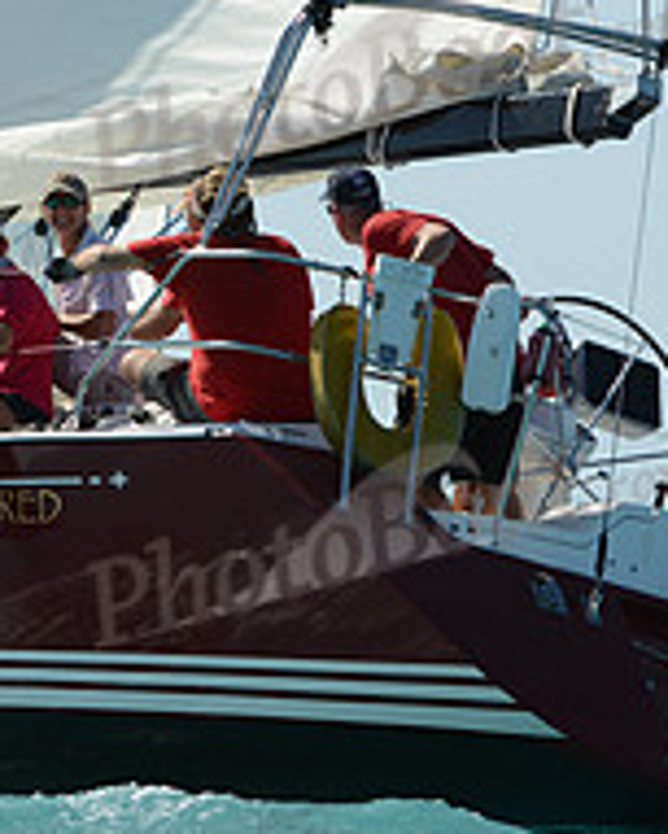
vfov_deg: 3.4
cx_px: -135
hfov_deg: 2.7
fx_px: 14050
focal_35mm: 569
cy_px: 369
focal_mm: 200
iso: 200
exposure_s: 1/800
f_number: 7.1
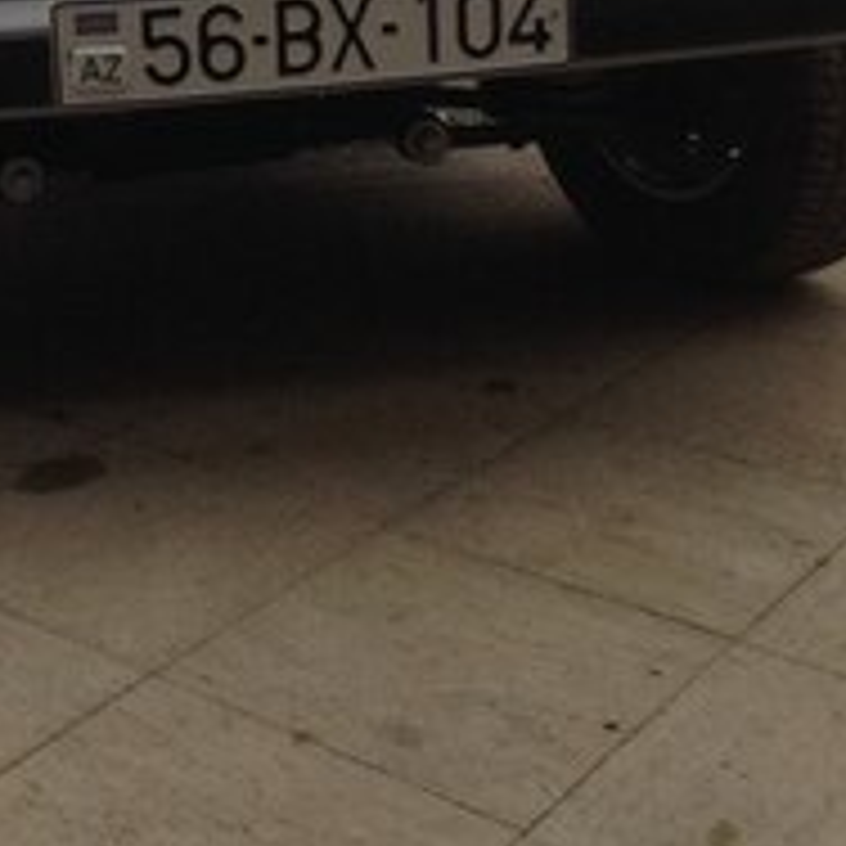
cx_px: 72
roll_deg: +0.3
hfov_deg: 21.9
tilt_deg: -9.9
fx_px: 2129
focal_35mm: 77
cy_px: -117
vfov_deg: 21.2
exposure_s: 1/120
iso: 80
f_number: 2.4
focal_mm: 4.12
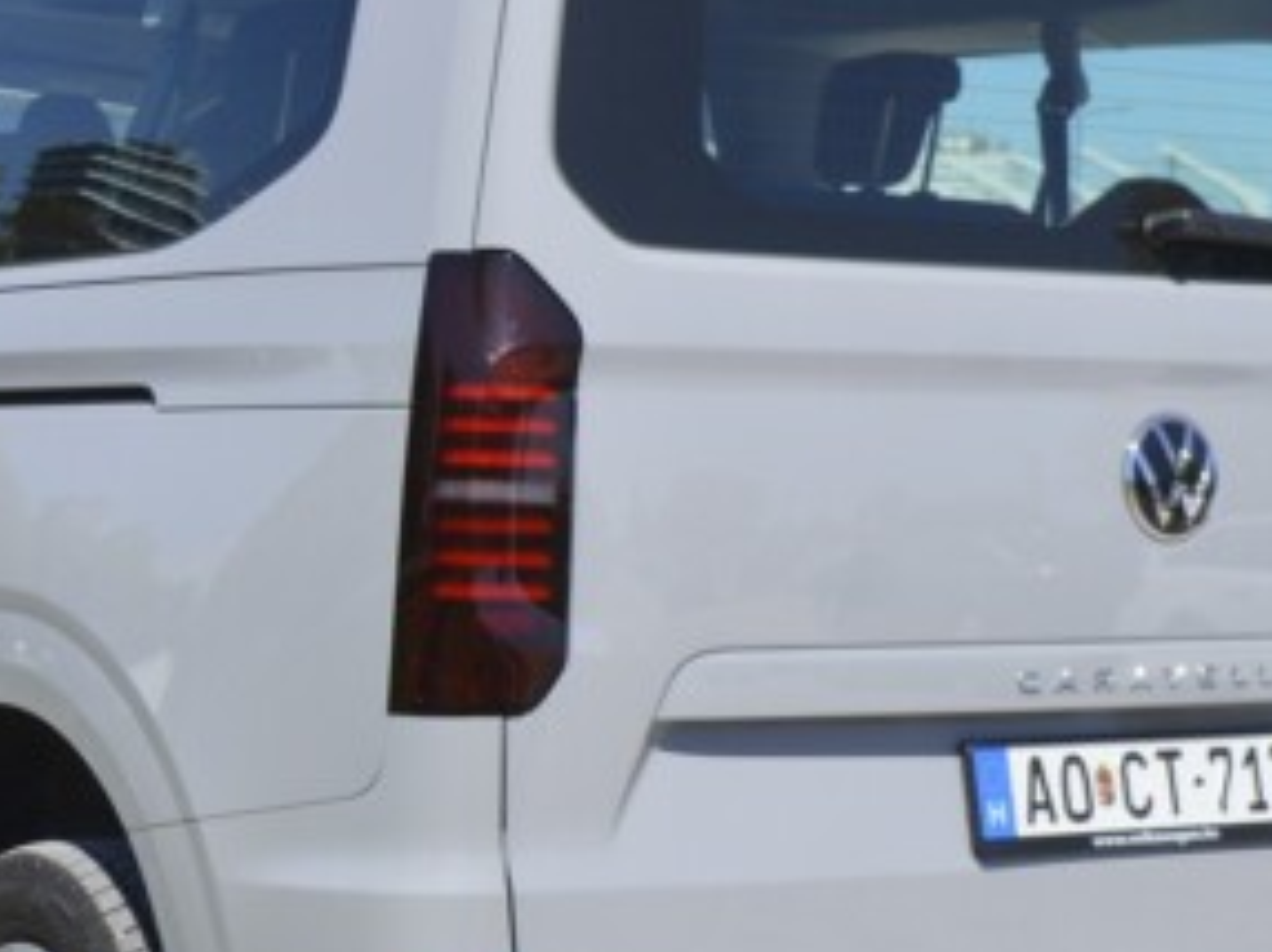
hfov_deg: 19.8
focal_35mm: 99
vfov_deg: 14.9
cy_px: 492
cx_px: 378
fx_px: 3635
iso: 100
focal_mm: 28
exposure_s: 1/320
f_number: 9
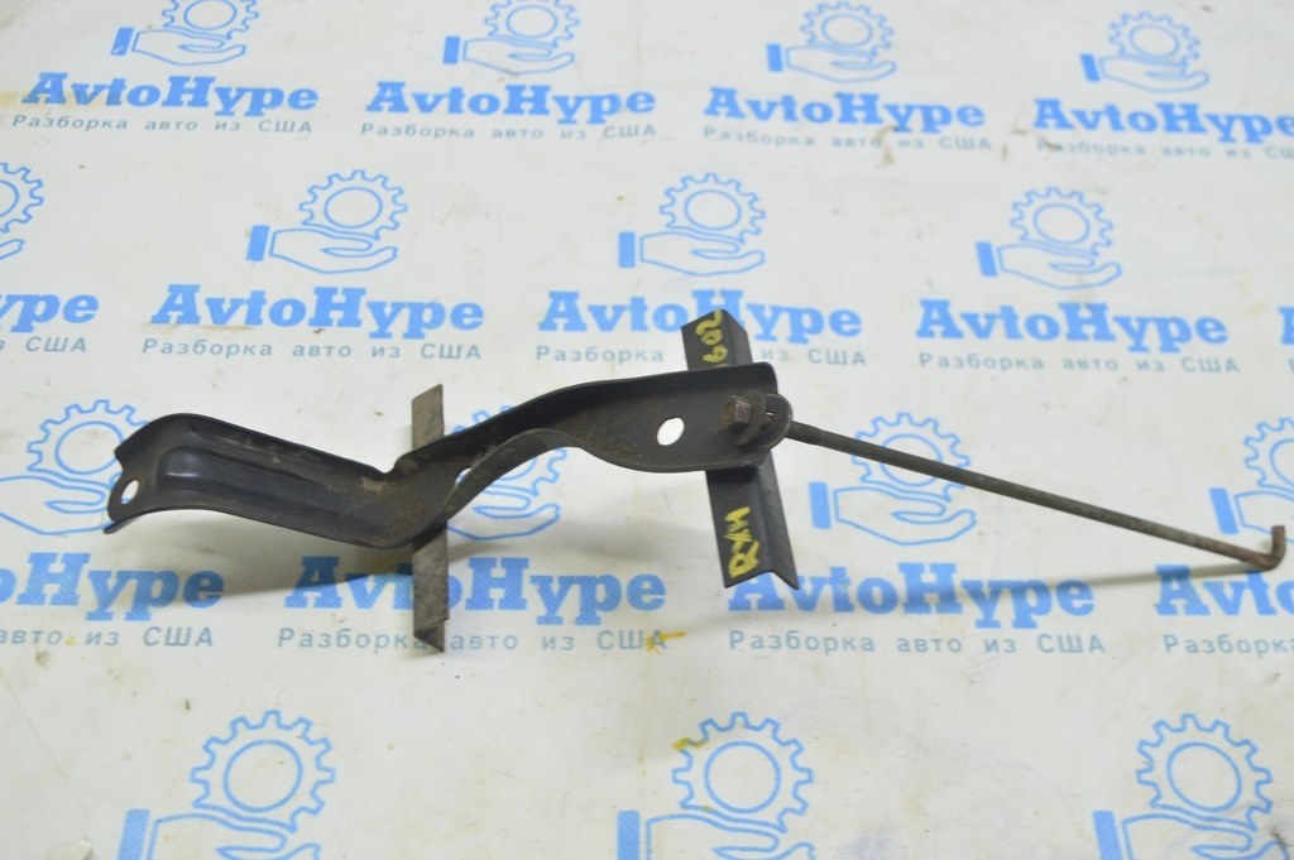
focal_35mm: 40
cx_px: 647
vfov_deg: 33.0
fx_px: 1455
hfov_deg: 48.0
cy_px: 430
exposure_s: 1/20
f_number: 5.6
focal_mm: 27
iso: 400
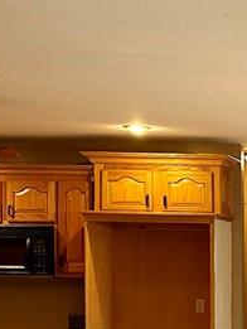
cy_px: 313
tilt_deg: -2.5
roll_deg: -0.8
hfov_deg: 14.1
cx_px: 430
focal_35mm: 94
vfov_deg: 20.3
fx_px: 894
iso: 250
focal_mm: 6.86
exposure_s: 1/60
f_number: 1.78
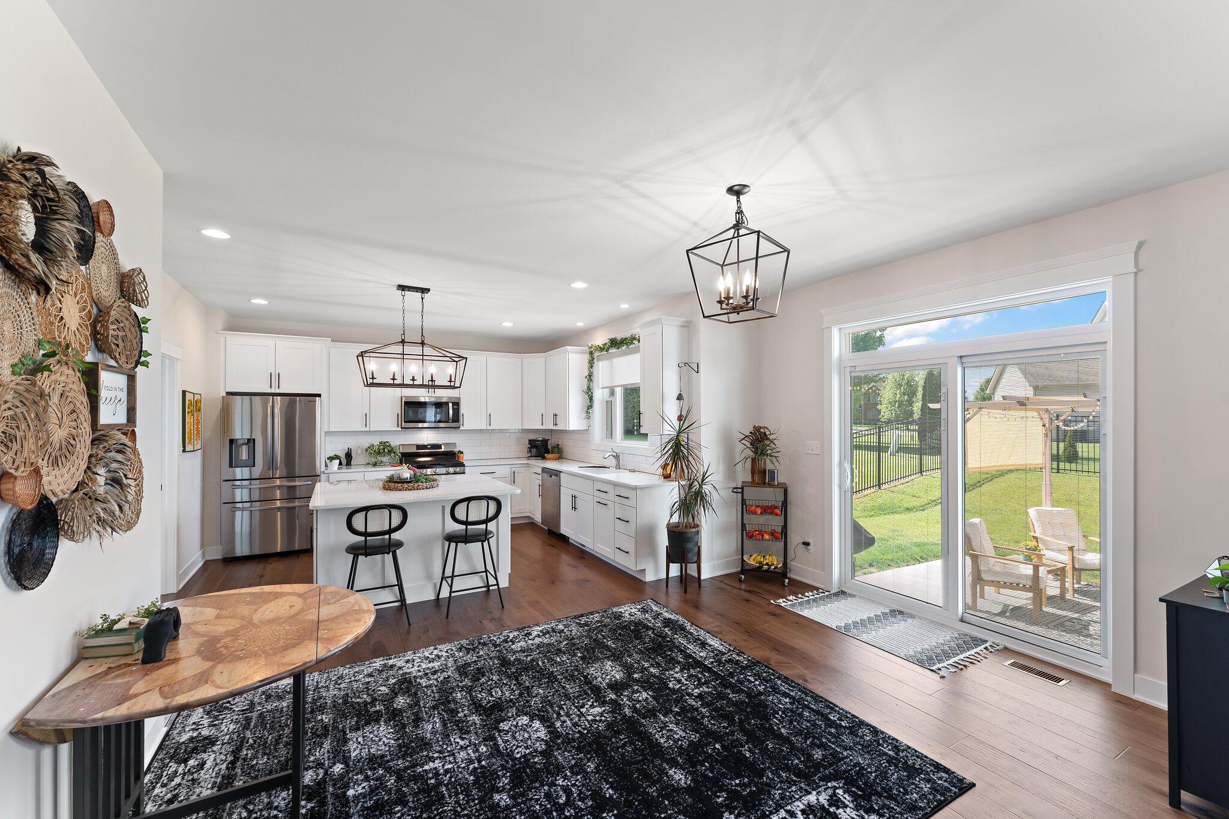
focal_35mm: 14
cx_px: 614
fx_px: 478
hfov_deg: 104.3
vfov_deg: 81.2
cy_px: 410
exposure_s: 1/1.67
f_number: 8
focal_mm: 14
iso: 200
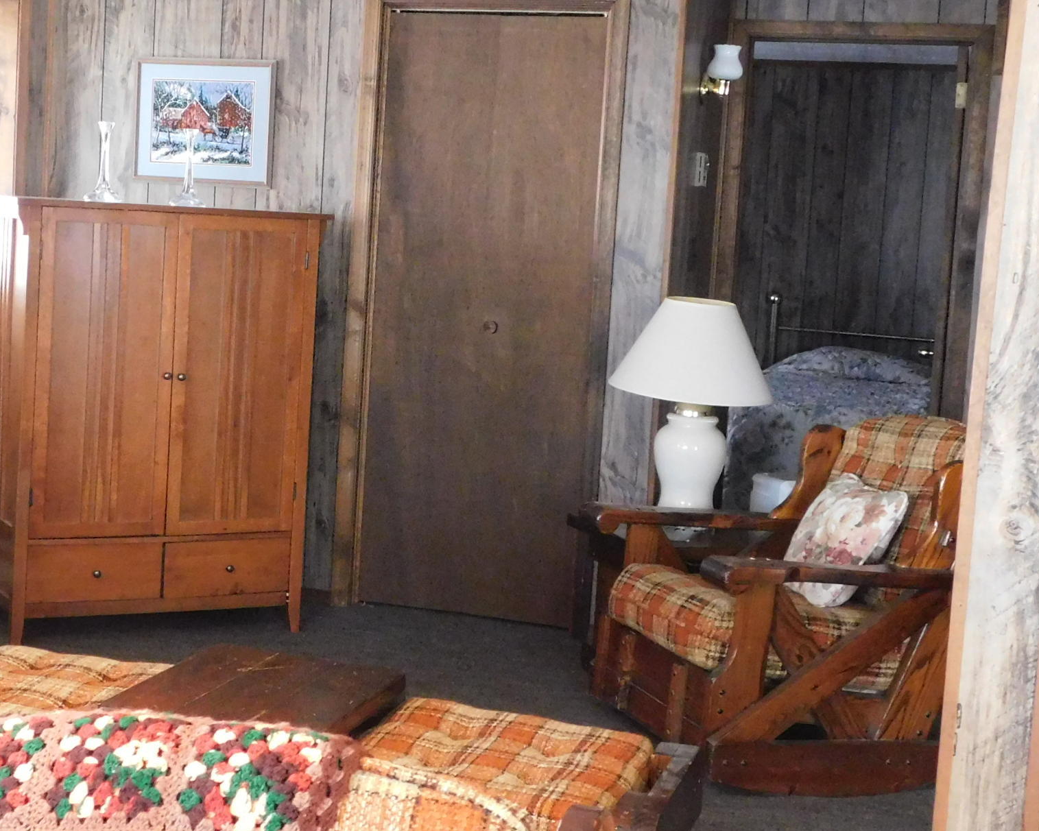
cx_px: 332
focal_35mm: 58
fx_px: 1784
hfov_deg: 32.2
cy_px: 387
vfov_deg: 26.2
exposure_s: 1/8
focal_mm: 5.3
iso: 800
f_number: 3.2
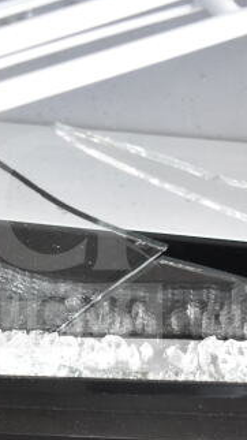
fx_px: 1561
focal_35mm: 134
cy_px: 240
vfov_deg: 16.0
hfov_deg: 9.0
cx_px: 8
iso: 1600
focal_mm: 45
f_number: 5
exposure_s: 1/100
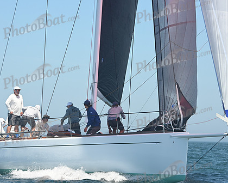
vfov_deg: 8.8
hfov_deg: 11.0
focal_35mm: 175
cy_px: 96
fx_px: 1181
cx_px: 108
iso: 320
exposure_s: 1/1250
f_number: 6.3
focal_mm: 135
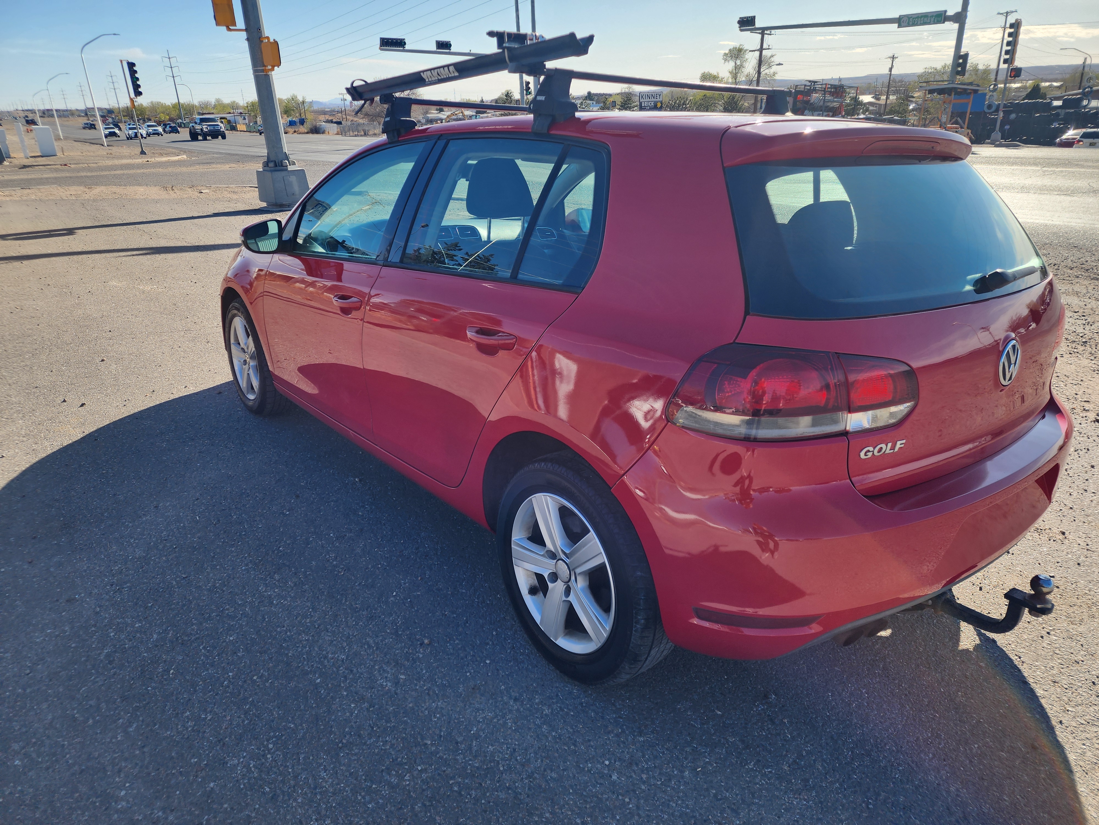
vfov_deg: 58.9
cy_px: 412
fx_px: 730
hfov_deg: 73.9
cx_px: 550
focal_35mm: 23
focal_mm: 6.4
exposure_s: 1/659
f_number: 1.8
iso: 12
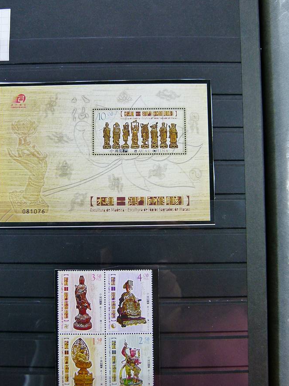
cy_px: 187
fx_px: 412
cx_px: 129
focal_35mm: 37
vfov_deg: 50.1
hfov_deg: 38.6
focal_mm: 5.8
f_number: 3
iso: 160
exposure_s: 1/100
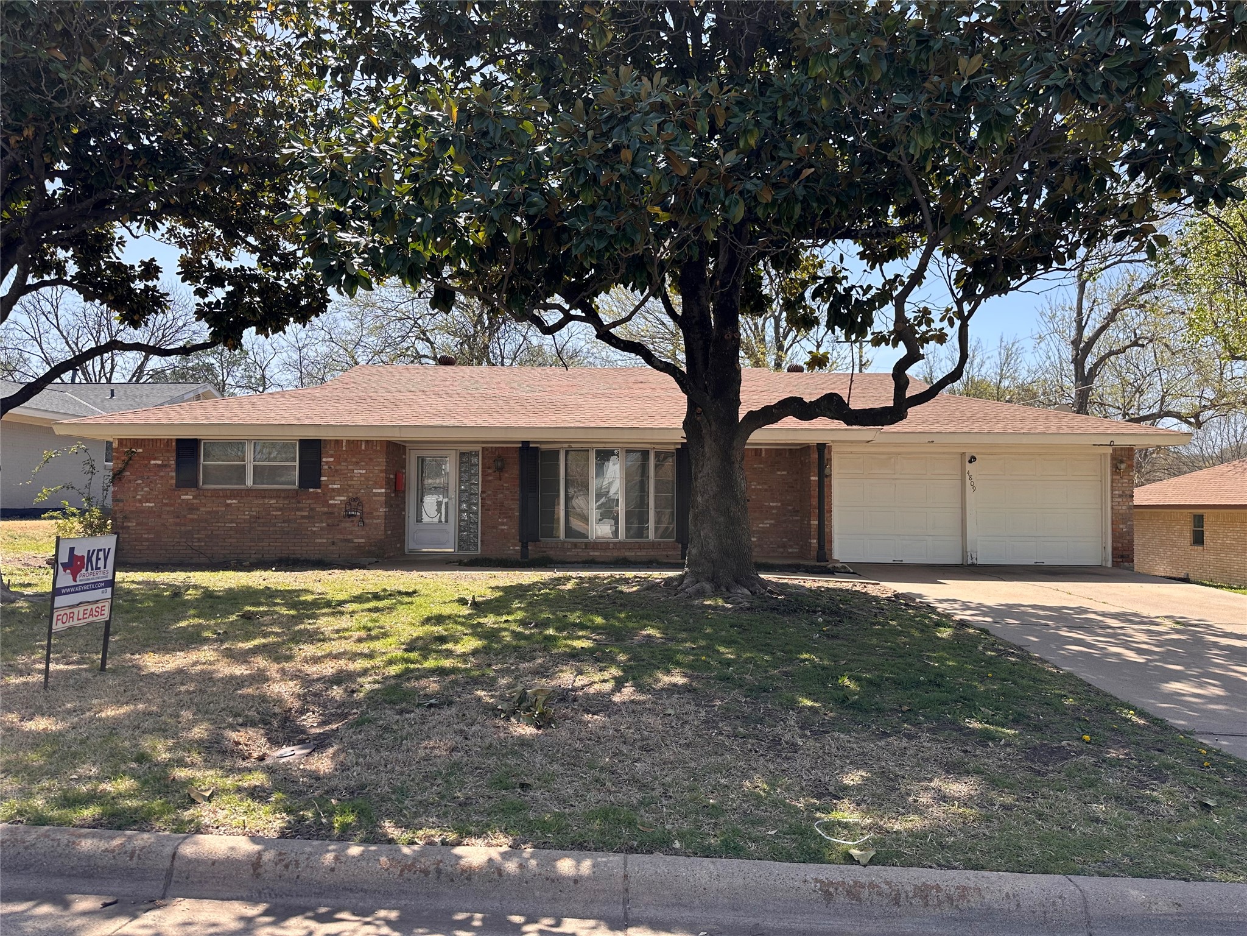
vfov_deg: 56.8
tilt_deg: +1.8
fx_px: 865
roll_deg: -0.2
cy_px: 468
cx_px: 624
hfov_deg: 71.6
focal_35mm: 24
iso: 80
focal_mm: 6.86
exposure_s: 1/1988
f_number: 1.78
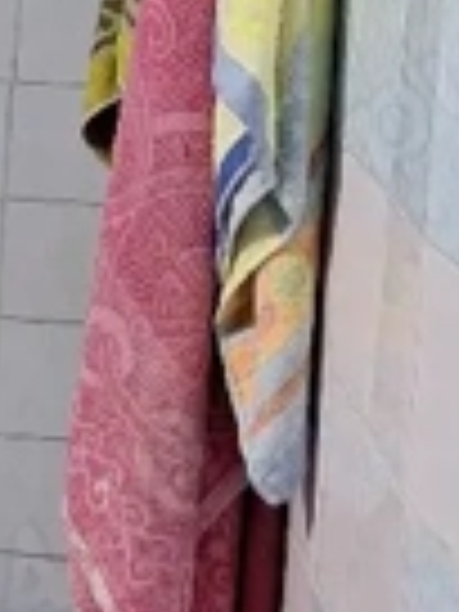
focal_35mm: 135
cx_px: -585
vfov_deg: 14.5
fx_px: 2387
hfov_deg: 9.9
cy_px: 58
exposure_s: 1/50
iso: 125
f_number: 1.8
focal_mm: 5.54
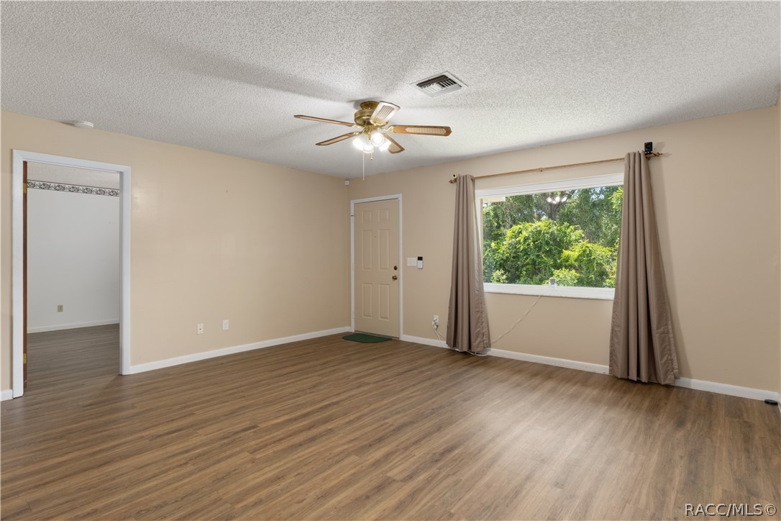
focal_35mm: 18
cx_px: 390
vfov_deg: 67.4
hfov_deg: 90.0
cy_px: 260
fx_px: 390
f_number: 8
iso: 320
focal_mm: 12
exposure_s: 1/6
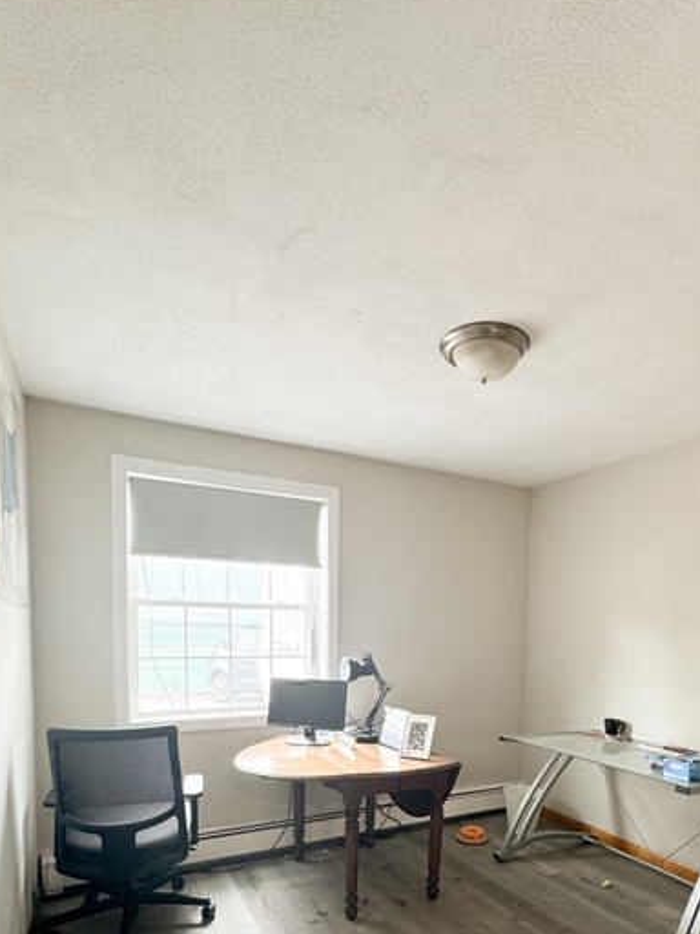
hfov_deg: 62.9
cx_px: 416
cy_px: 673
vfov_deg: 74.6
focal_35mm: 21
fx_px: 566
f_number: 2.2
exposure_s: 1/60
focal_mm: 2.22
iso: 200
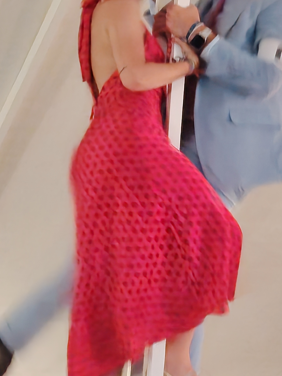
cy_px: 72
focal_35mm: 148
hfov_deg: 10.0
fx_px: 1608
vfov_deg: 13.3
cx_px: 232
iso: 6378
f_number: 1.75
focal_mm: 5.25
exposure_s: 1/16.7
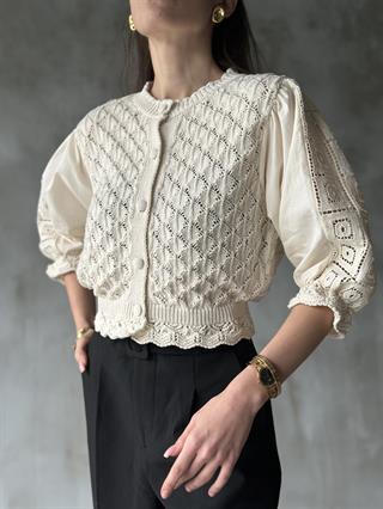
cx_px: 192
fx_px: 707
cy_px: 254
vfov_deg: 39.6
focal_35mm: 48
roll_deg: -0.5
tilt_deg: +0.2
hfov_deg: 30.3
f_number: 1.78
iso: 125
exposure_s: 1/62
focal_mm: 6.86
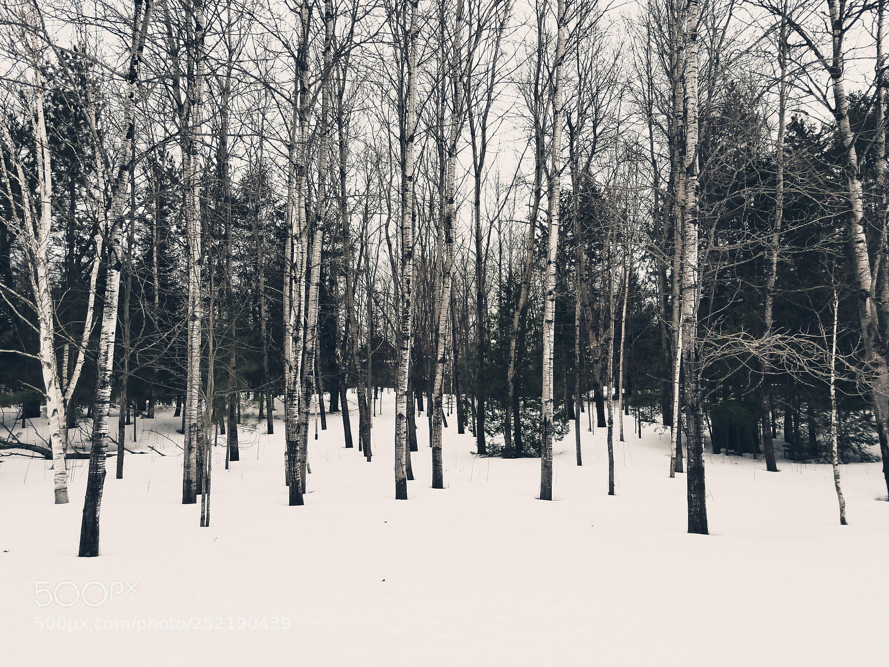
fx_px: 668
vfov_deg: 53.1
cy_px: 334
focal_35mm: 26
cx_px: 444
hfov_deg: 67.3
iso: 50
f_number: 1.7
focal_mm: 4.25
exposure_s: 1/143
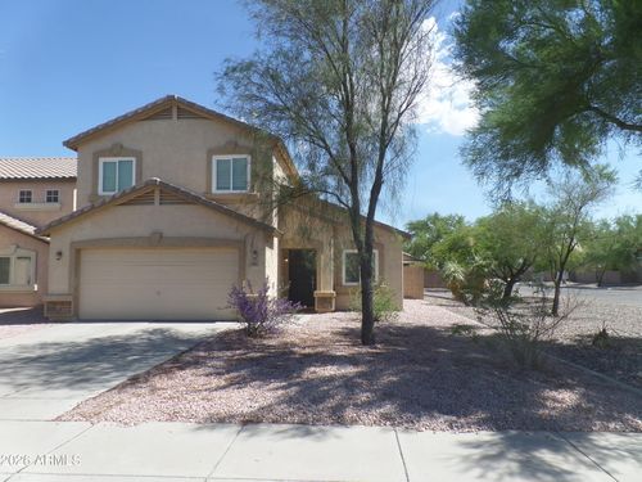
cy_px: 241
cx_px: 321
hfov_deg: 73.9
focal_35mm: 23
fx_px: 427
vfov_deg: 58.9
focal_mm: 4.1
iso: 100
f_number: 3.5
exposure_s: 1/750
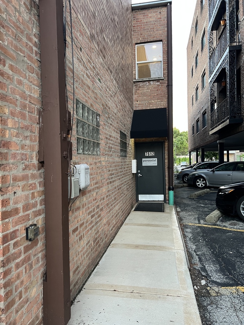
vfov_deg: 67.3
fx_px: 244
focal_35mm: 26
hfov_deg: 53.1
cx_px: 122
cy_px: 162
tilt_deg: +2.1
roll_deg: +1.6
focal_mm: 5.7
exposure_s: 1/60
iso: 160
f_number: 1.5
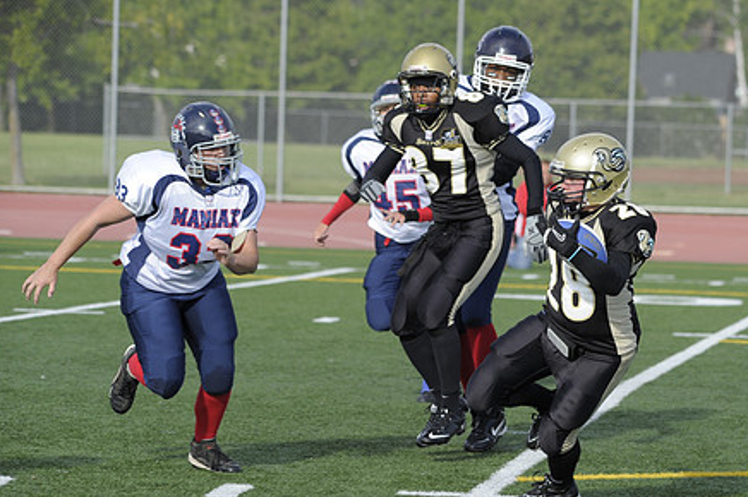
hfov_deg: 7.7
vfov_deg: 5.2
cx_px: 420
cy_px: 290
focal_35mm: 266
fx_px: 5523
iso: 400
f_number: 6.3
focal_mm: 200
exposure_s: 1/1000
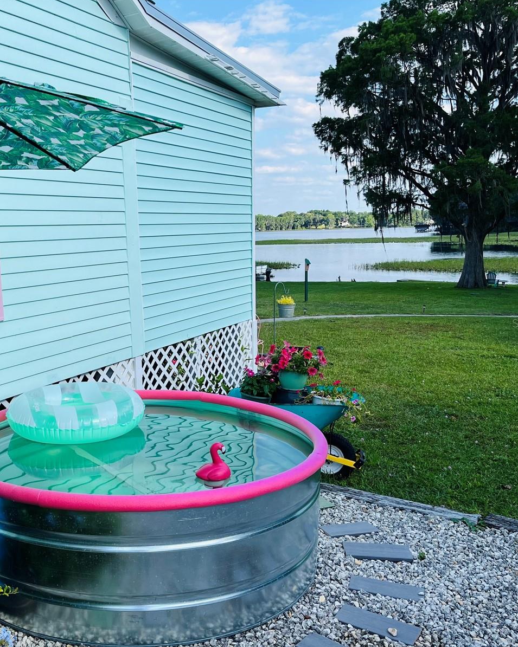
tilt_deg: -7.8
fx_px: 652
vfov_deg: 52.8
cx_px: 130
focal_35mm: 34
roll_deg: +1.5
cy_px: 323
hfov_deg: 42.0
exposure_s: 1/2179
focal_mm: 5.1
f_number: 1.6
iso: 50
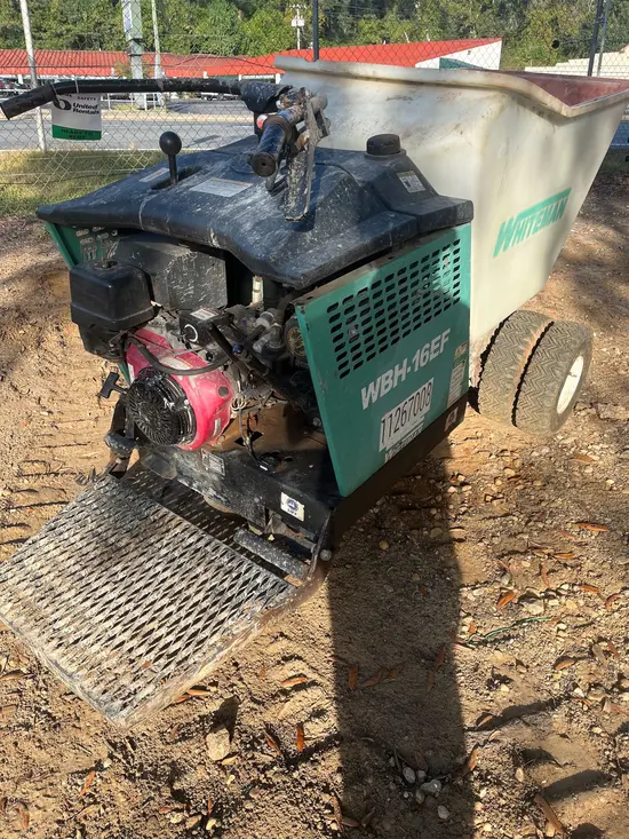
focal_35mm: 26
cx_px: 314
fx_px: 630
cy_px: 420
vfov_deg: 67.3
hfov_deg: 53.1
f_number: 1.6
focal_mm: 5.1
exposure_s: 1/833
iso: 50
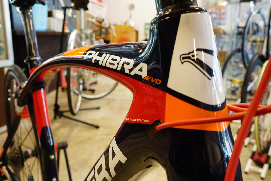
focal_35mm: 33
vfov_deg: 40.0
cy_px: 90
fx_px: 249
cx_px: 136
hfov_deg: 57.2
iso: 2000
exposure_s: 1/25
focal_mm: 22
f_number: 7.1
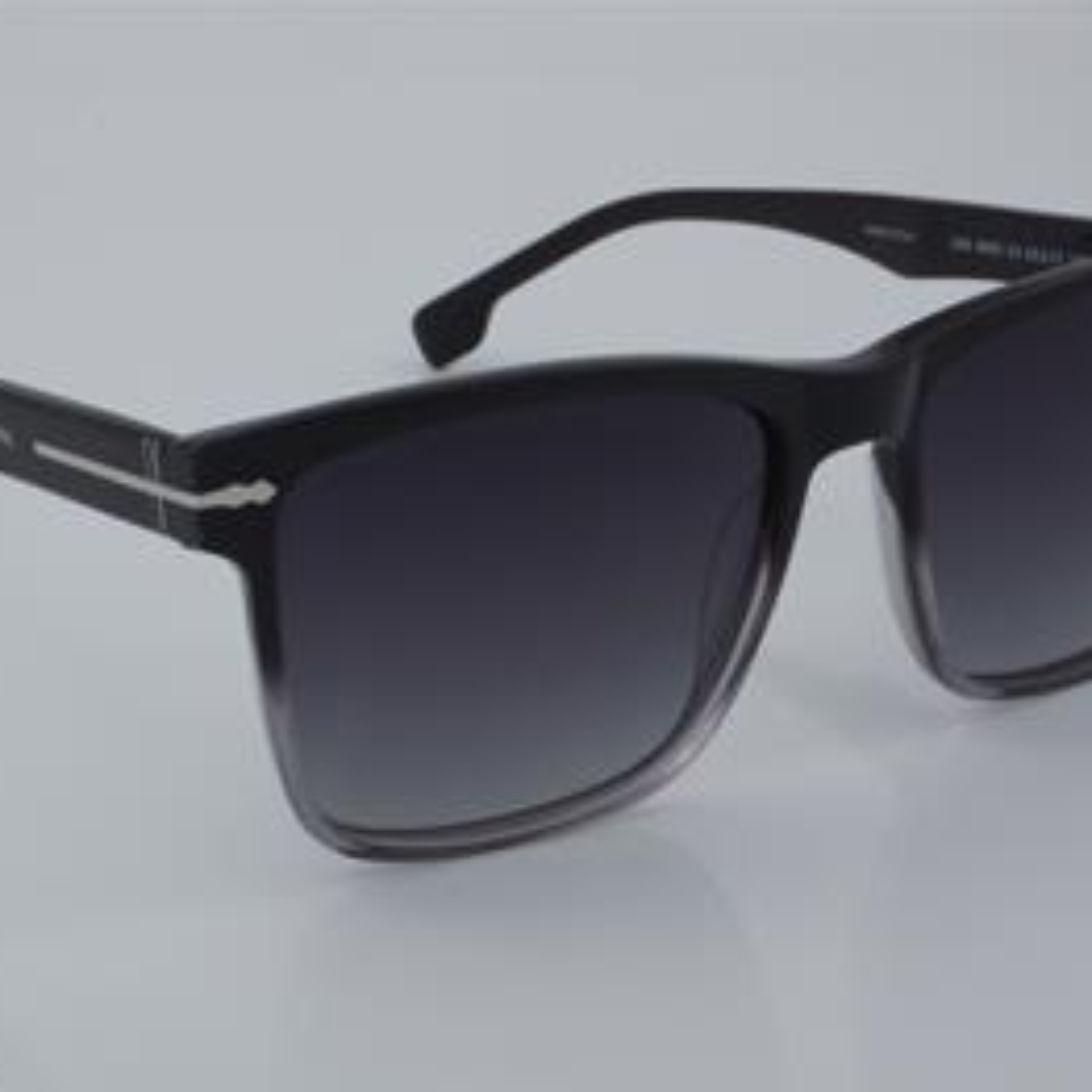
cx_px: 504
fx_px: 3128
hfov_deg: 19.8
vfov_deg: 19.8
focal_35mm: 88
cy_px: 550
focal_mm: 45
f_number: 32
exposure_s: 1/4
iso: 100
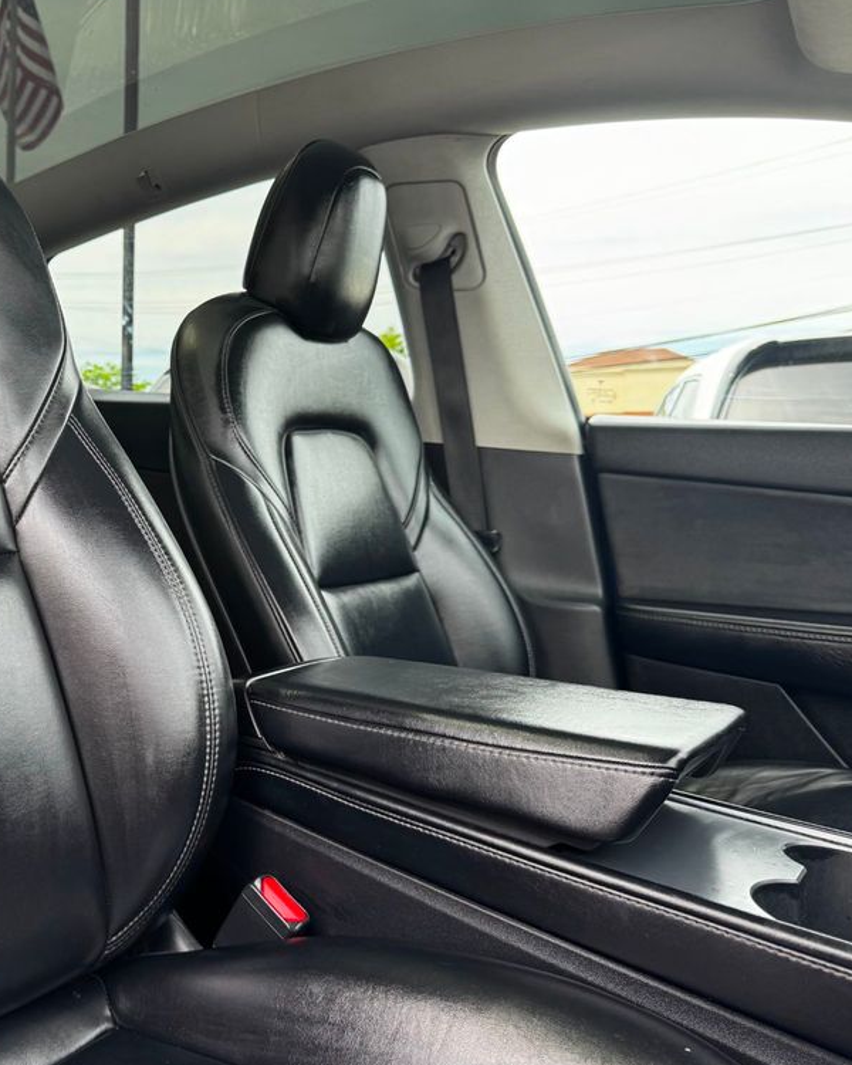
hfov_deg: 43.1
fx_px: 1009
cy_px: 530
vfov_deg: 55.7
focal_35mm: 32
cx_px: 139
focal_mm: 6.76
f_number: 1.78
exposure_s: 1/244
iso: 80
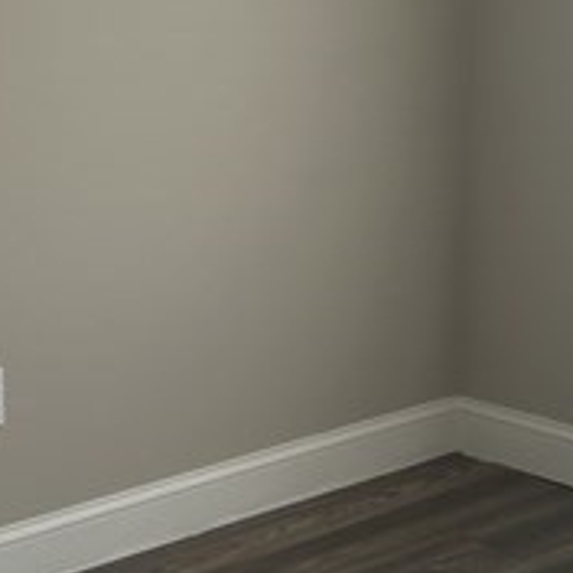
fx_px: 1873
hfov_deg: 17.4
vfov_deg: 17.2
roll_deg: +1.6
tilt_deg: -6.6
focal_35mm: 100
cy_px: 85
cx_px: 348
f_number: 1.5
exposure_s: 1/165
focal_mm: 5.7
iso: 50
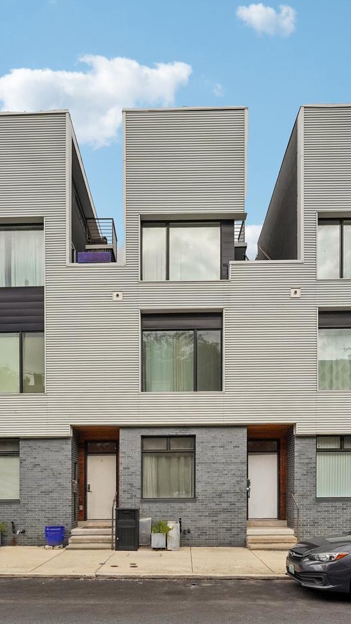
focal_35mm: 27
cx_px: 172
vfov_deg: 68.9
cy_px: 314
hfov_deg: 42.2
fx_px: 455
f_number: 8
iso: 500
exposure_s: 1/800
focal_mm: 17.3
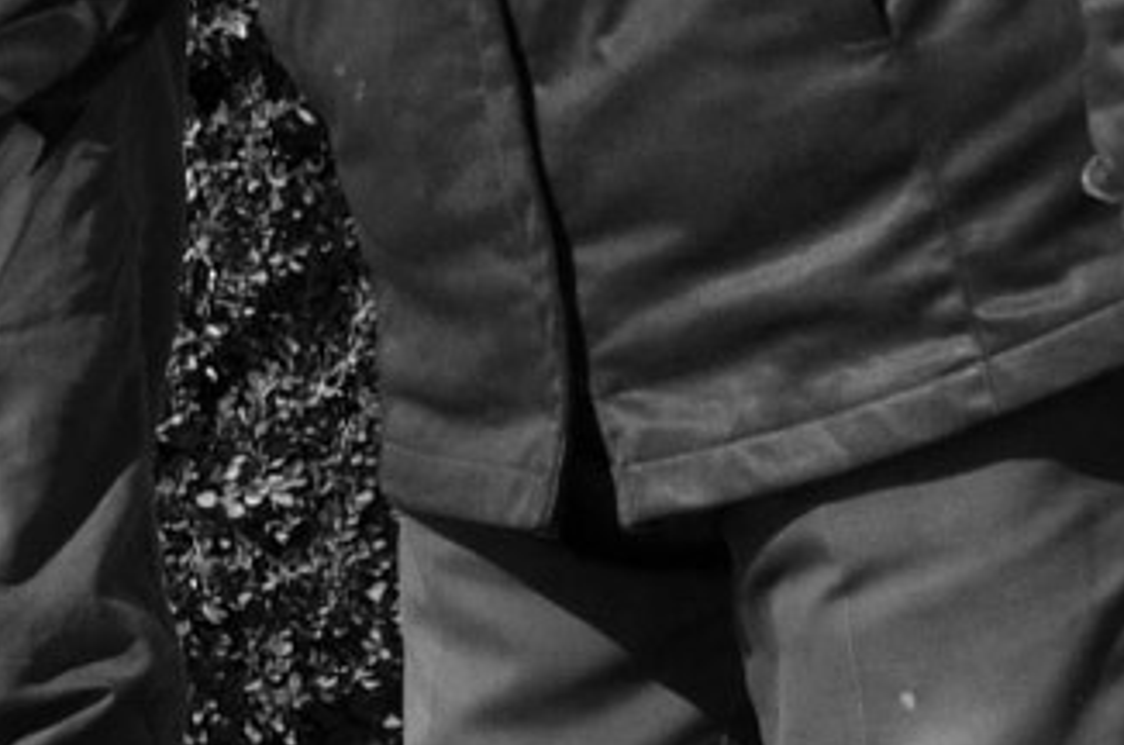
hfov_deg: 3.5
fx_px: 18229
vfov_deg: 2.3
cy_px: 72
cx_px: -765
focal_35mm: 585
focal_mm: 62
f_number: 14
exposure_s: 1/250
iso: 200
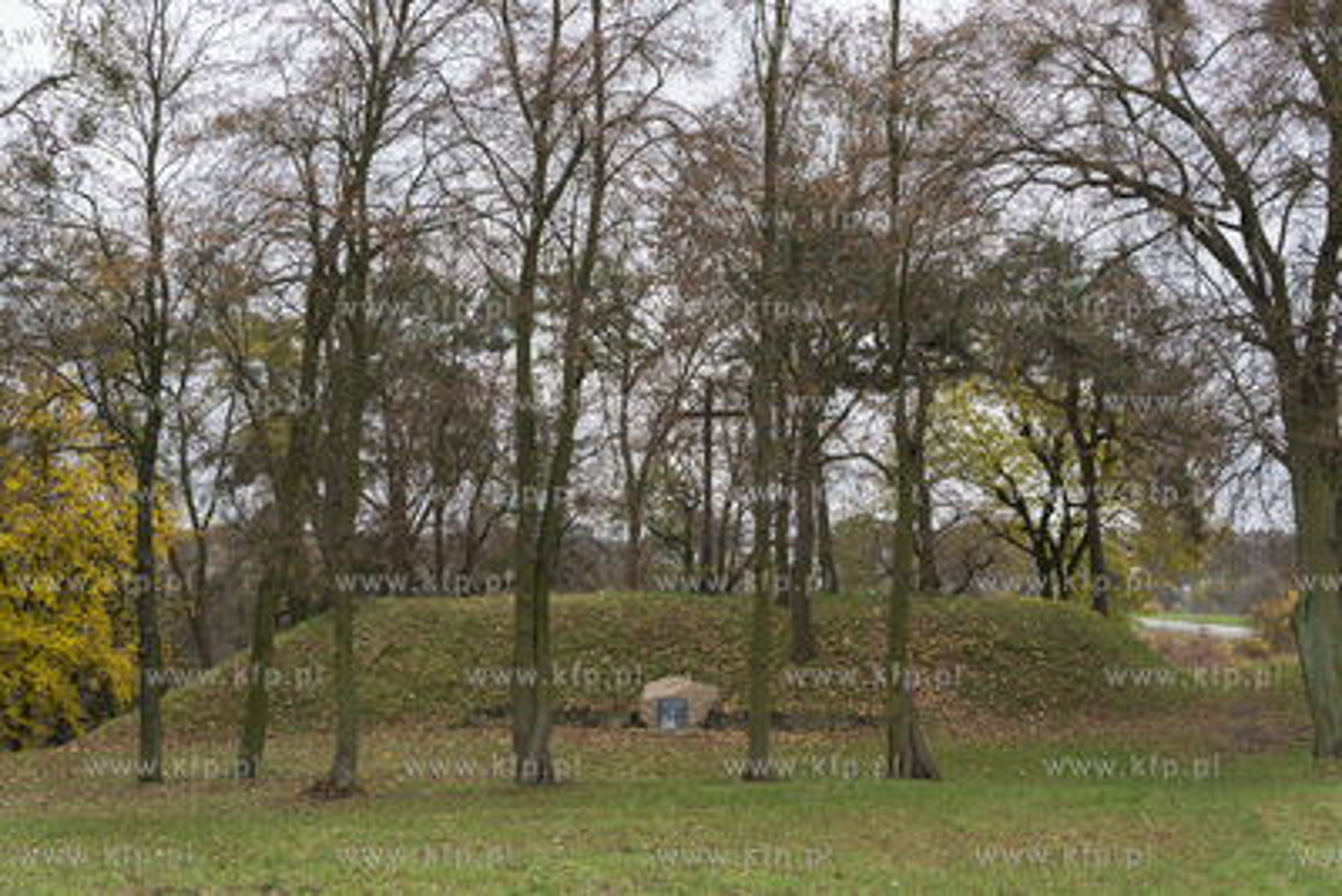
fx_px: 2163
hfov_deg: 34.5
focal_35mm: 58
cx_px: 671
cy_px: 448
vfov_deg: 23.4
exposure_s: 1/160
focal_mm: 58
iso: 400
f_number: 4.5
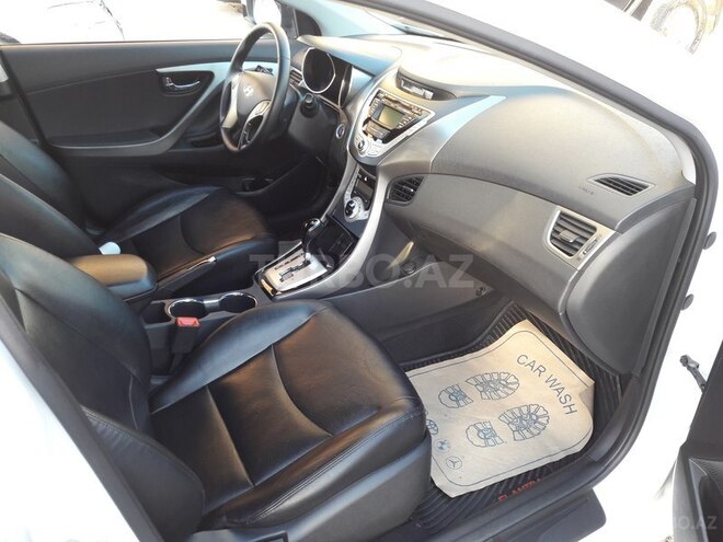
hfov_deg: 63.4
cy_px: 271
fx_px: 585
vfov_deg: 49.7
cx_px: 362
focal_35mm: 28
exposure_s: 1/33
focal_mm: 3.7
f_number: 1.9
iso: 64
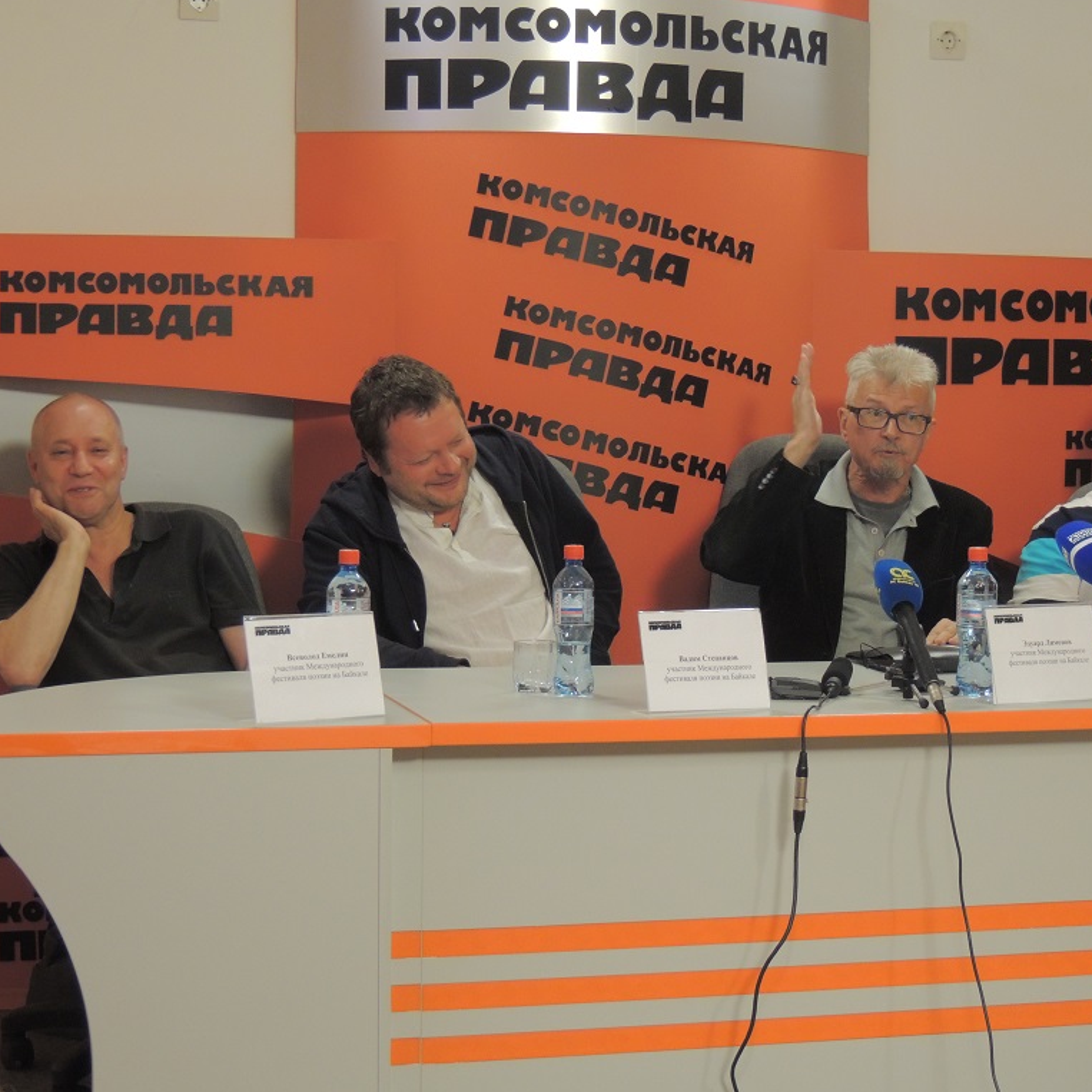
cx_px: 698
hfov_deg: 20.8
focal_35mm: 83
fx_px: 2962
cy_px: 545
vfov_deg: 20.9
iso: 400
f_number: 3.9
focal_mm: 12.4
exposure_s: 1/50
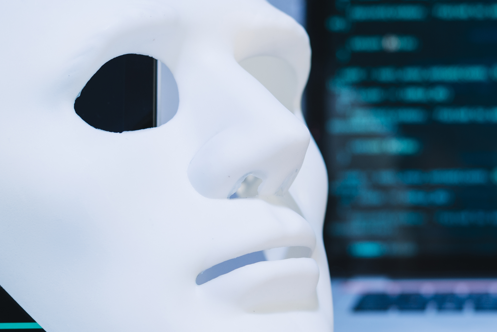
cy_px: 202
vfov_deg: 11.8
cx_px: 345
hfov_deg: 17.6
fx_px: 1602
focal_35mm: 116
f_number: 3.5
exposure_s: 1/80
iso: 100
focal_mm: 50
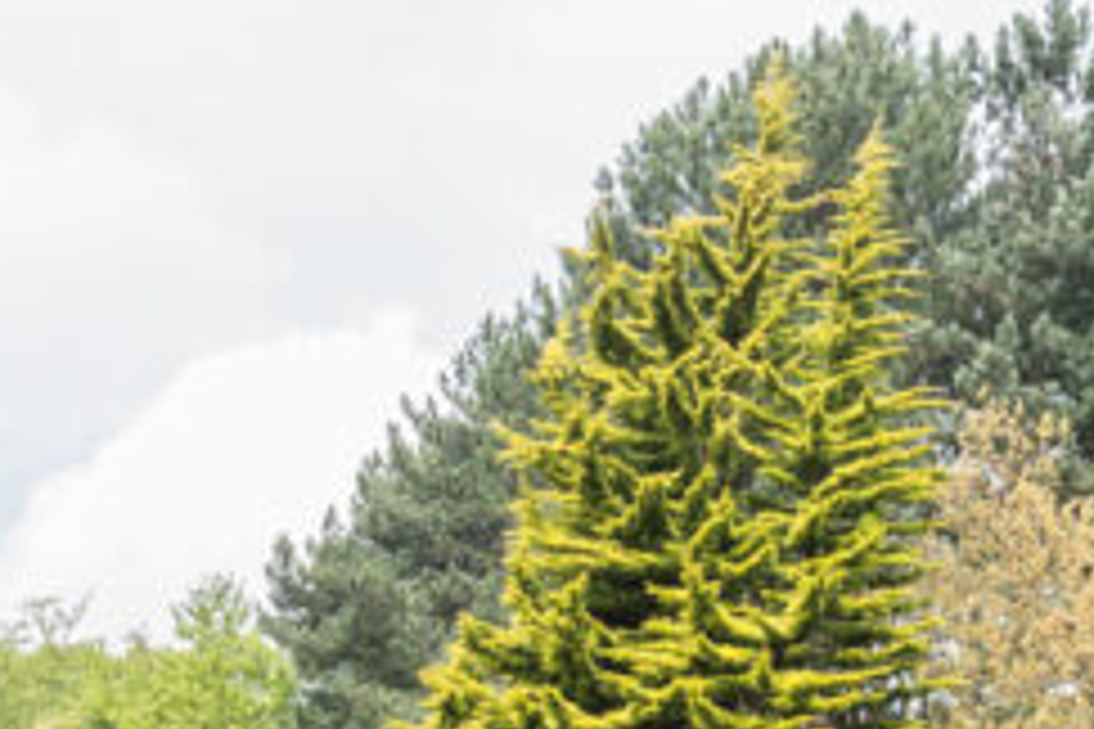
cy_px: 1269
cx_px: 441
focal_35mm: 94
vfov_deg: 13.3
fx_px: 2856
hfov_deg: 21.7
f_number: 9
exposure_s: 1/50
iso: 100
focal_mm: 22
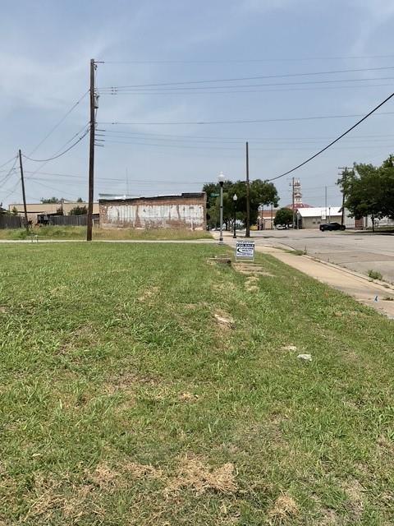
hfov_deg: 48.2
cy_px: 263
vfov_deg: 61.7
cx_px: 197
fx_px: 440
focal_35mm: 29
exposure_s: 1/2959
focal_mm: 3
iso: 16
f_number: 1.8
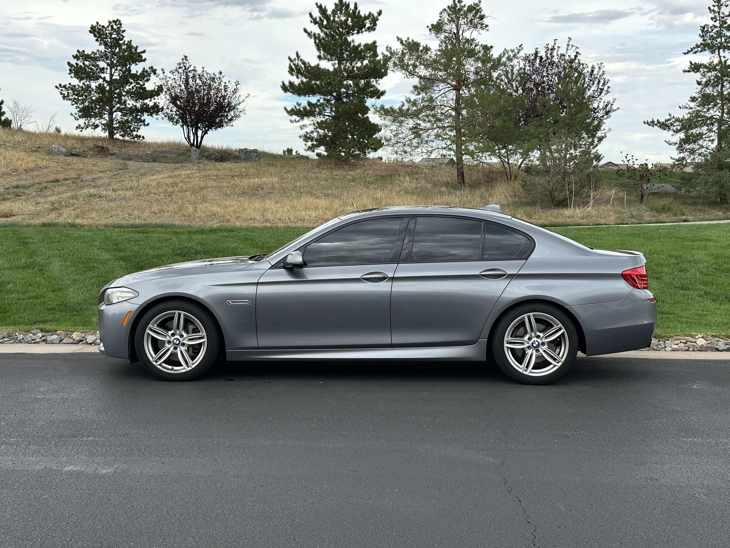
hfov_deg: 39.7
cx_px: 365
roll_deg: -2.3
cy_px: 274
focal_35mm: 48
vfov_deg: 30.3
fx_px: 1012
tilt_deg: -5.5
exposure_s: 1/1541
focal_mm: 6.86
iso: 64
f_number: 1.78
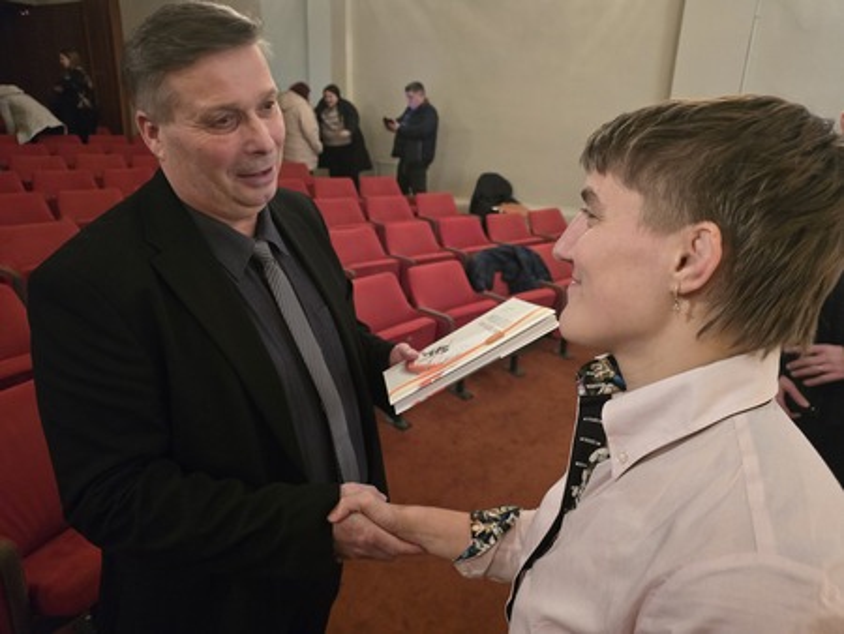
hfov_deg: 73.9
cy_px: 317
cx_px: 422
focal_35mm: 23
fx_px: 561
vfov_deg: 58.9
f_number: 1.7
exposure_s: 1/100
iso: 2500
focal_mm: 6.3
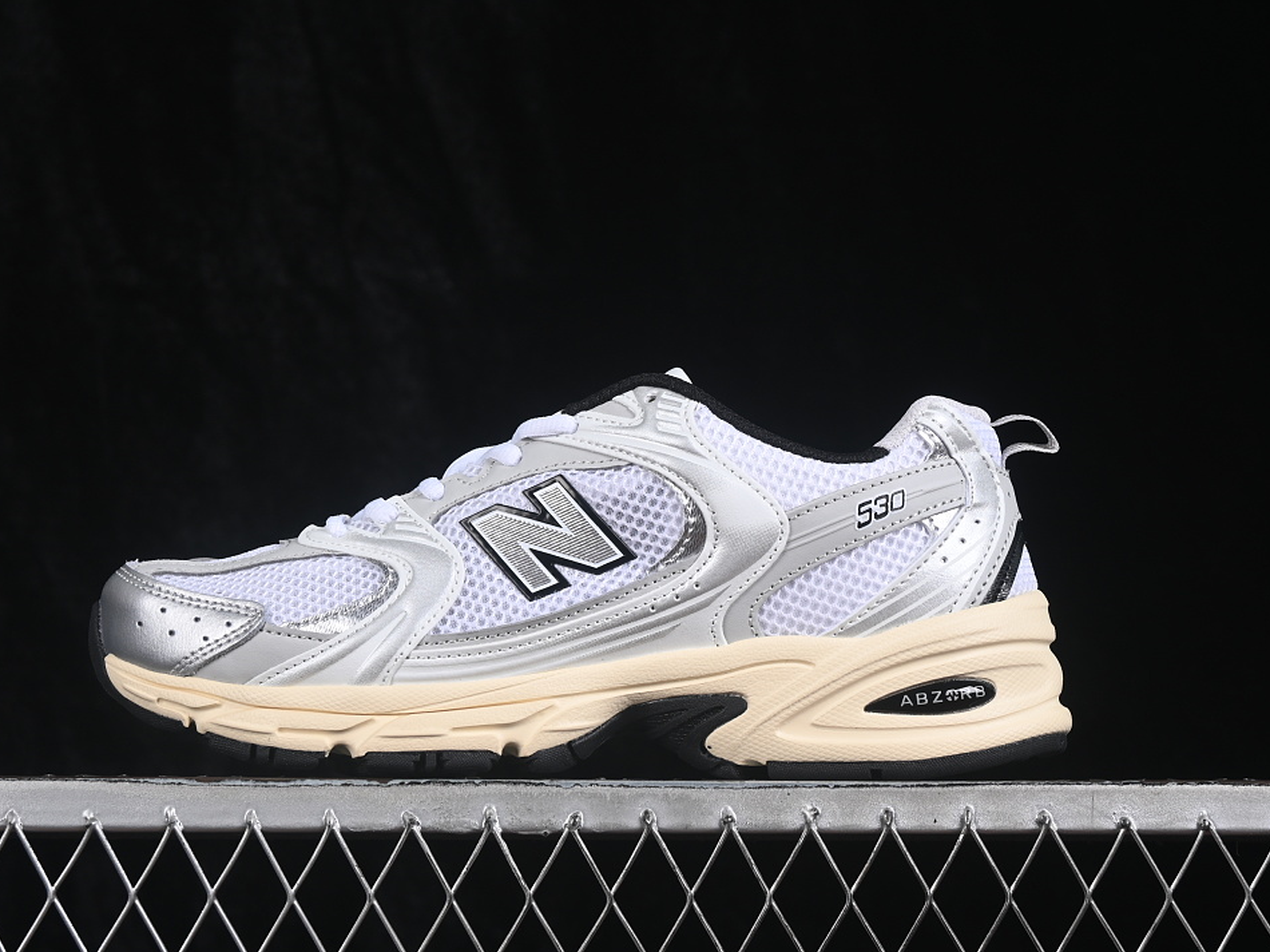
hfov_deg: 23.8
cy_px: 477
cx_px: 596
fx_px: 3008
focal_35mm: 82
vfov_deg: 18.0
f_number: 8
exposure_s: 1/80
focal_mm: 50
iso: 160
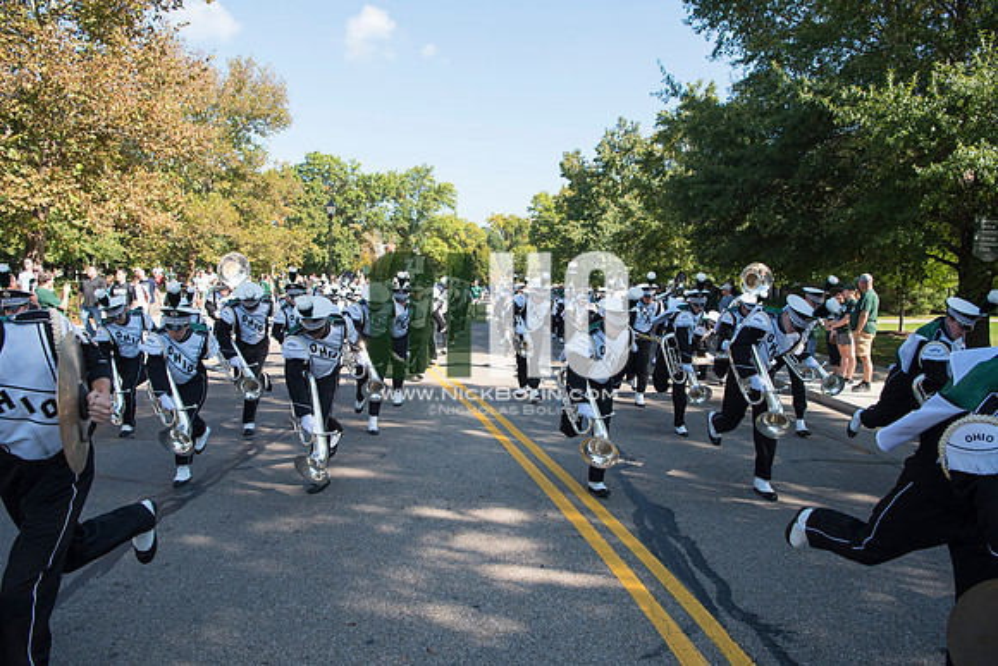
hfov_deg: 73.7
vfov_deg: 53.2
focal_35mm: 24
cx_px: 499
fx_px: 665
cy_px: 333
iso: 200
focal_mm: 24
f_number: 5.6
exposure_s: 1/500
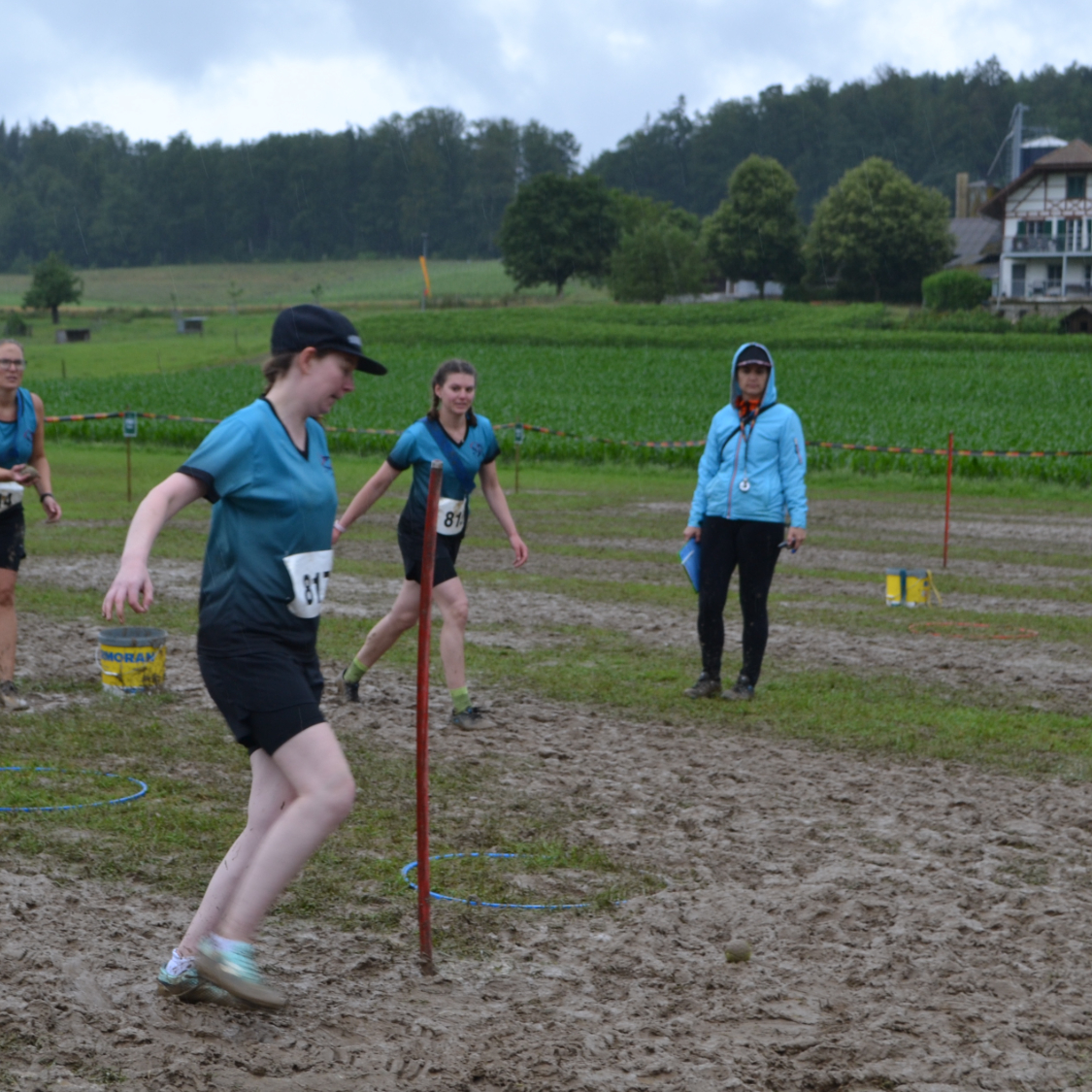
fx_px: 2320
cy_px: 575
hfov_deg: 26.4
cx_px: 414
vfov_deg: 26.5
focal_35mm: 65
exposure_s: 1/125
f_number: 5.6
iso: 200
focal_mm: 28
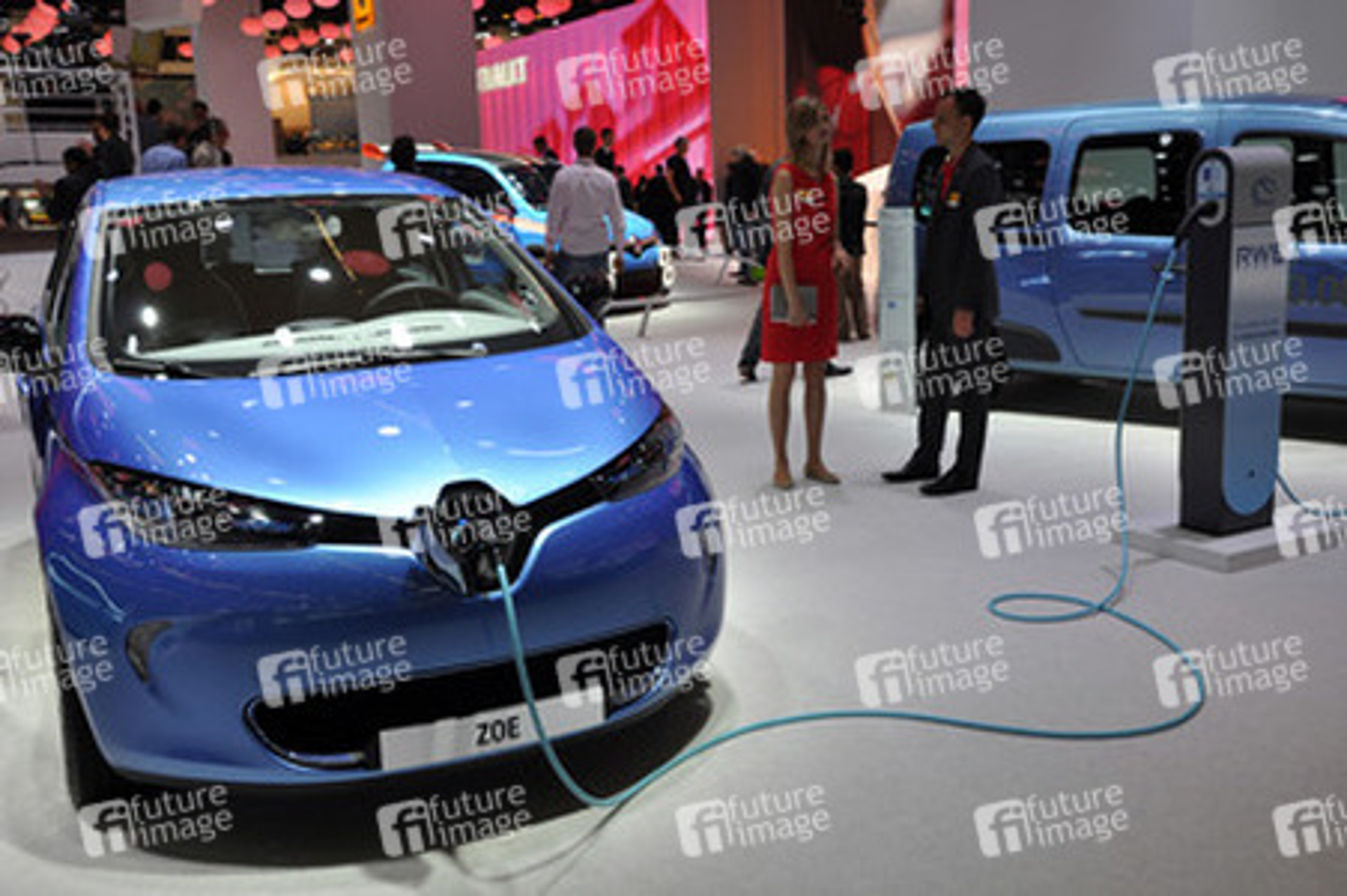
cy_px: 448
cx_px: 674
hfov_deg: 53.2
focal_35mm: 36
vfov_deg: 36.8
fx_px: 1346
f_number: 7.1
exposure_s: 1/125
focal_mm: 24
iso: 400
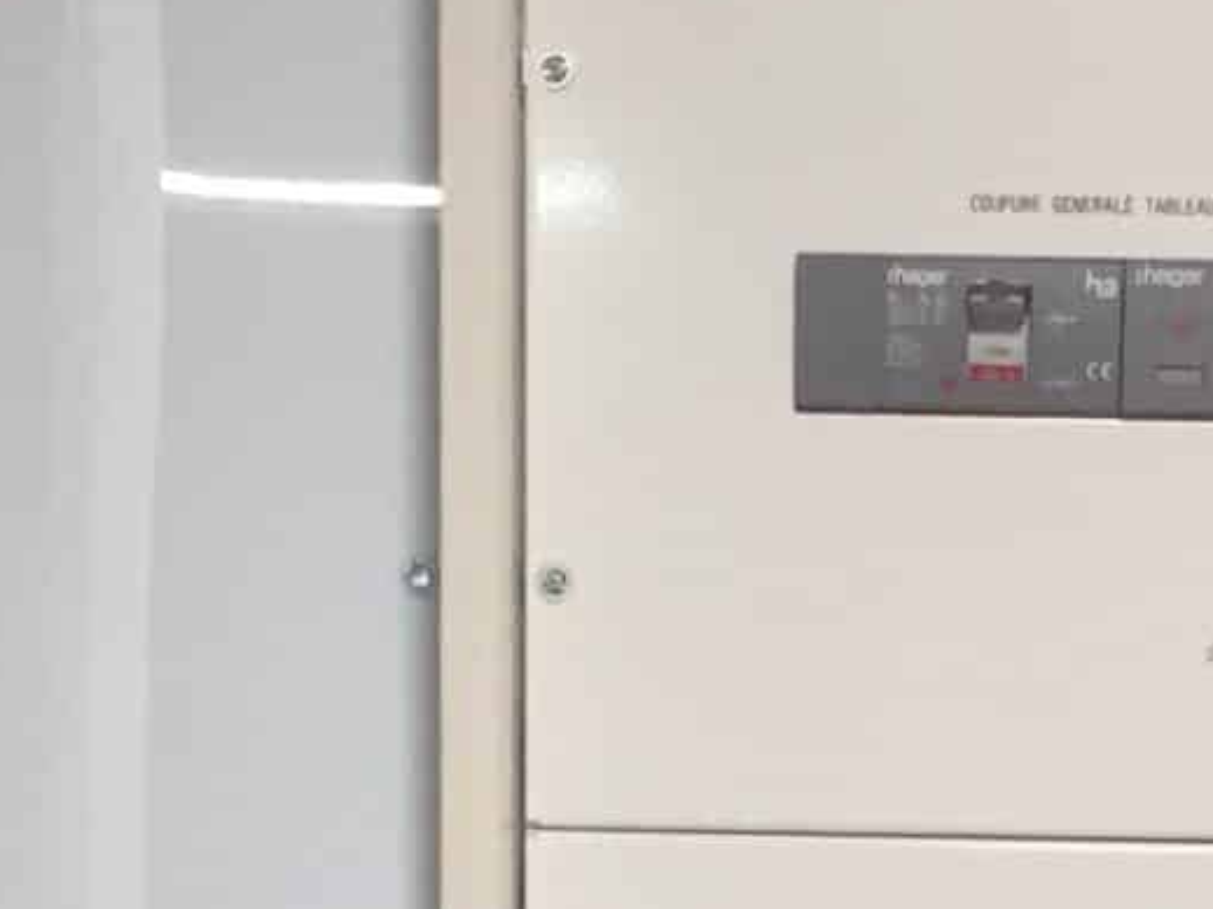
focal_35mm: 143
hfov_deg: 13.7
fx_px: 5010
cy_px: 1652
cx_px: 996
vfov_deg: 9.8
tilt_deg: -9.9
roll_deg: -2.3
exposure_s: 1/33
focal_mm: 4.15
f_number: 2.2
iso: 64
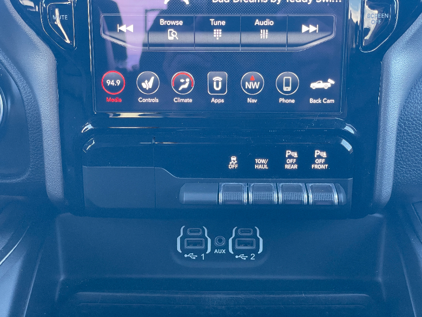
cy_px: 158
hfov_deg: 36.8
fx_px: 634
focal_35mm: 52
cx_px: 211
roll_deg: +0.7
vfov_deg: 28.0
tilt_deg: -28.6
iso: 200
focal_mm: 6
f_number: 2
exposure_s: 1/66
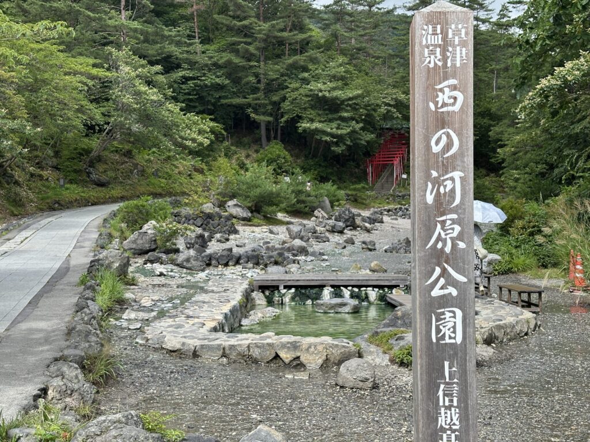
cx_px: 295
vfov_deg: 30.3
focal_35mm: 48
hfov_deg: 39.7
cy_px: 221
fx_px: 818
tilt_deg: +2.6
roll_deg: -0.2
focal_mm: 6.86
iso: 64
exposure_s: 1/1721
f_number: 1.78
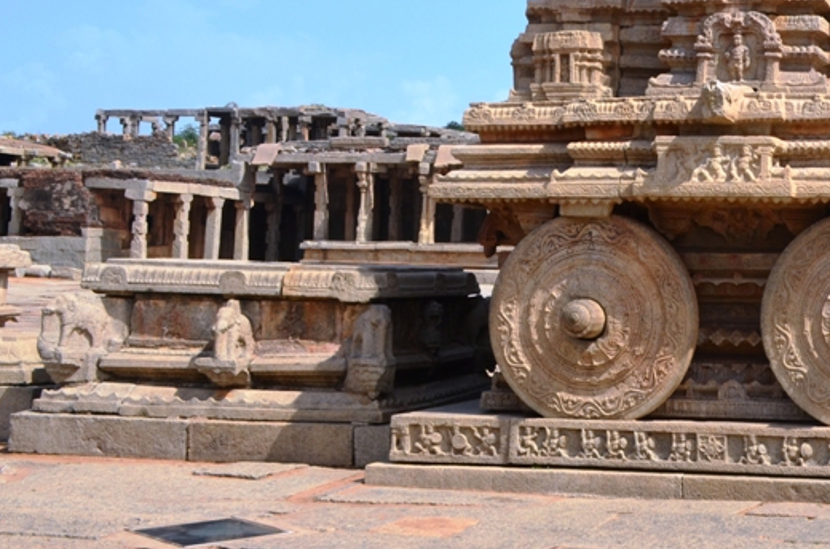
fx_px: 1495
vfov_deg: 20.5
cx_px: 749
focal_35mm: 65
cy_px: 97
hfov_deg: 29.7
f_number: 10
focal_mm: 22
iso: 200
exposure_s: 1/320
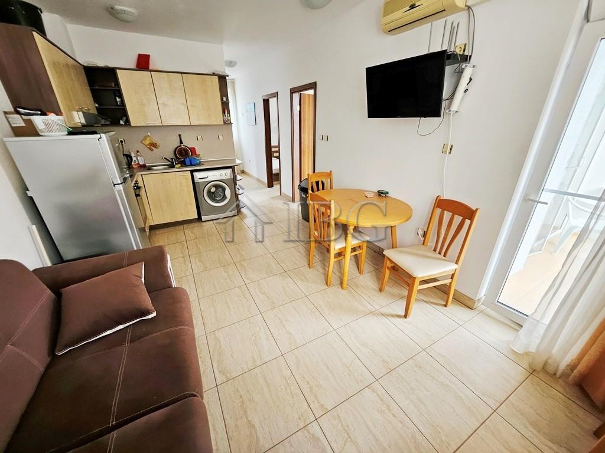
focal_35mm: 13
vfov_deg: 89.9
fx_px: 227
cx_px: 302
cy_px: 226
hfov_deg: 106.2
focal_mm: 1.7
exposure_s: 1/50
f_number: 2.2
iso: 100
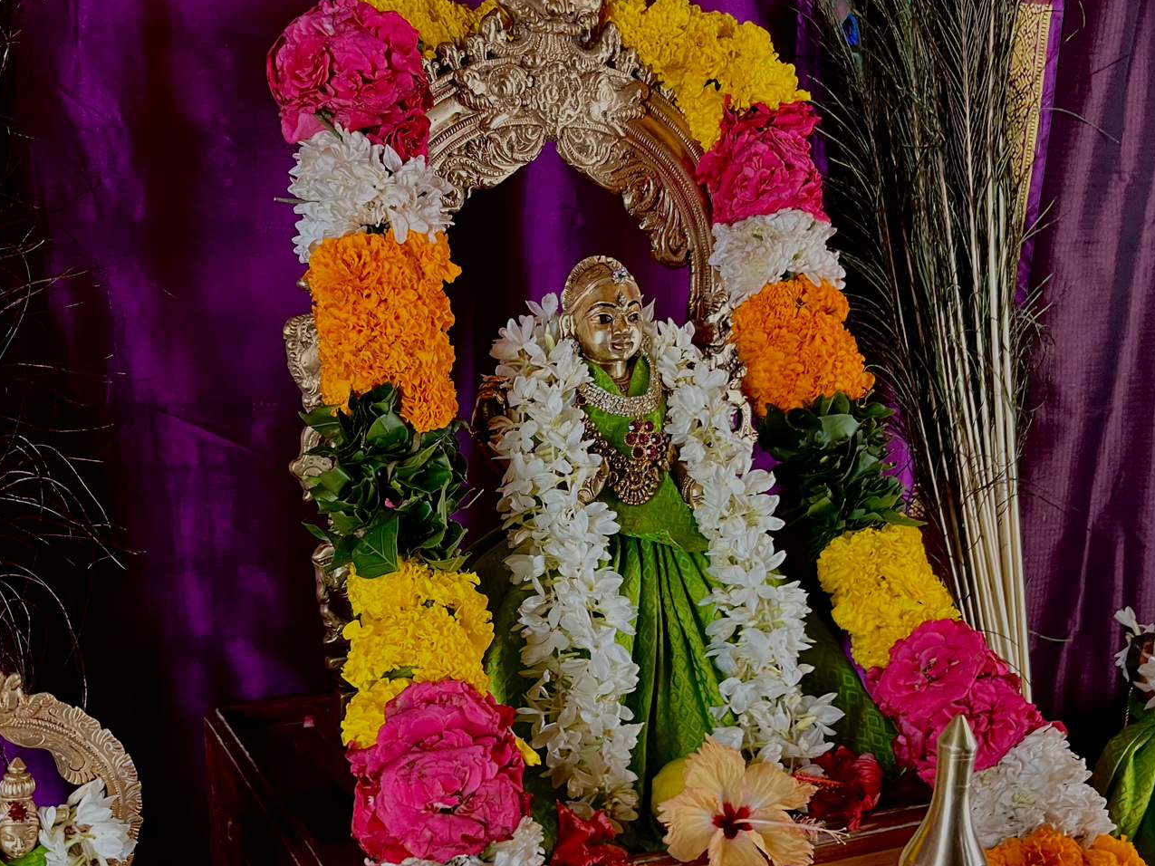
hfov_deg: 50.1
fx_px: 1234
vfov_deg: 38.1
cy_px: 599
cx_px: 537
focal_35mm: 37
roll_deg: -0.1
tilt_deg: -12.0
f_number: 1.6
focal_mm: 5.1
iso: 200
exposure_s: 1/50
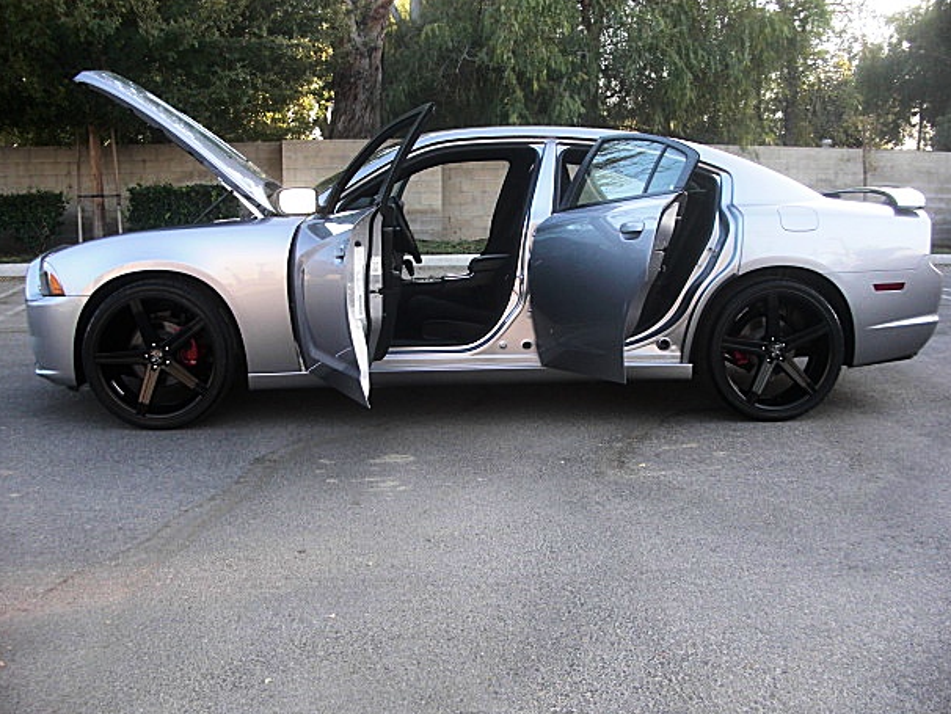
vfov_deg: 37.7
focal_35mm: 38
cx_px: 486
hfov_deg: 49.0
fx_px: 1044
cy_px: 350
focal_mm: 6.3
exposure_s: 1/60
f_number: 2.8
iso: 50
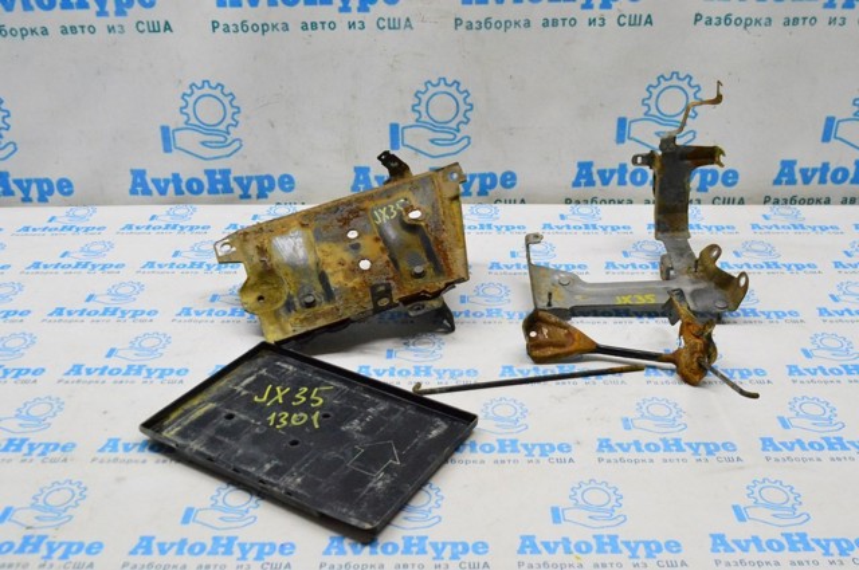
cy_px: 285
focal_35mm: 36
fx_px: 858
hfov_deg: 53.2
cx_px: 430
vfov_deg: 36.8
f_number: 9
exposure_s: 1/320
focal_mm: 24
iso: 6400
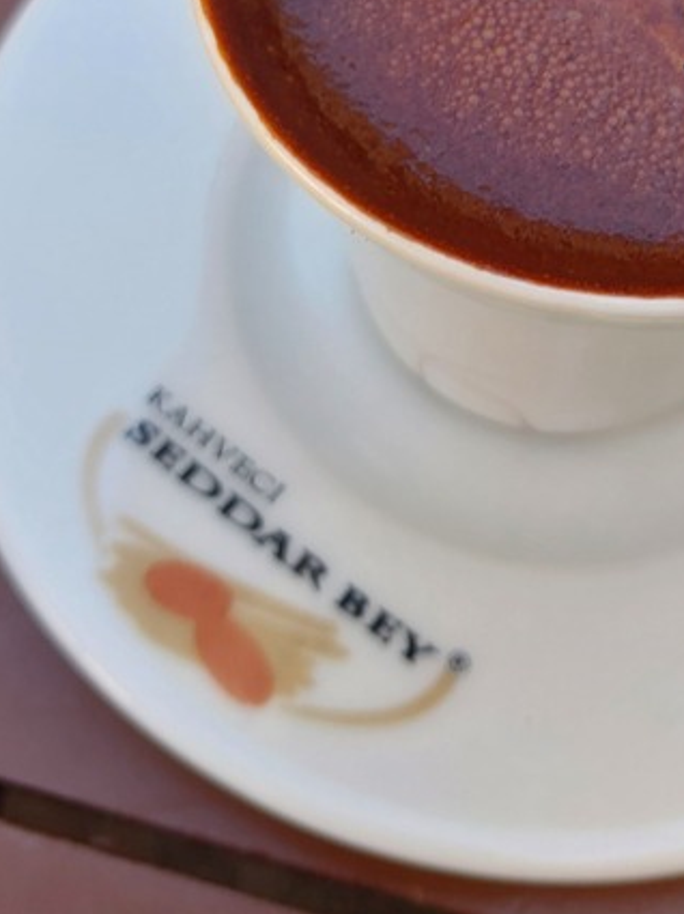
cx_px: 490
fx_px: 1715
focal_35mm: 65
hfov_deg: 22.4
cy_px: 80
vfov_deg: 28.6
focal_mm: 4.6
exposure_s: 1/100
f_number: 1.8
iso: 32
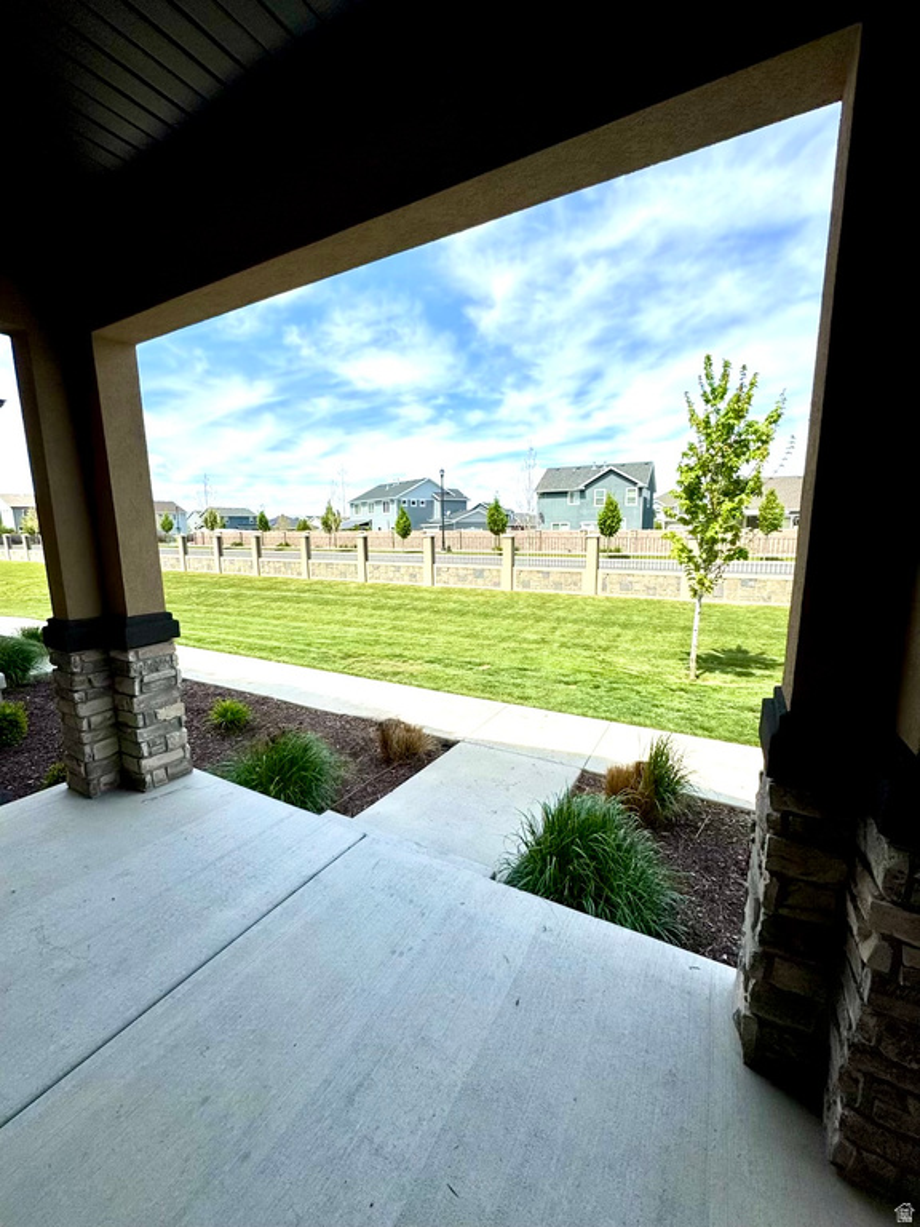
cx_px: 460
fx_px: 496
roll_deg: +1.0
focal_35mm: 14
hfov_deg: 85.7
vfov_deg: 102.1
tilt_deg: -9.5
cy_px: 614
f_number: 2.2
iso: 50
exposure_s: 1/2415
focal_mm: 2.22
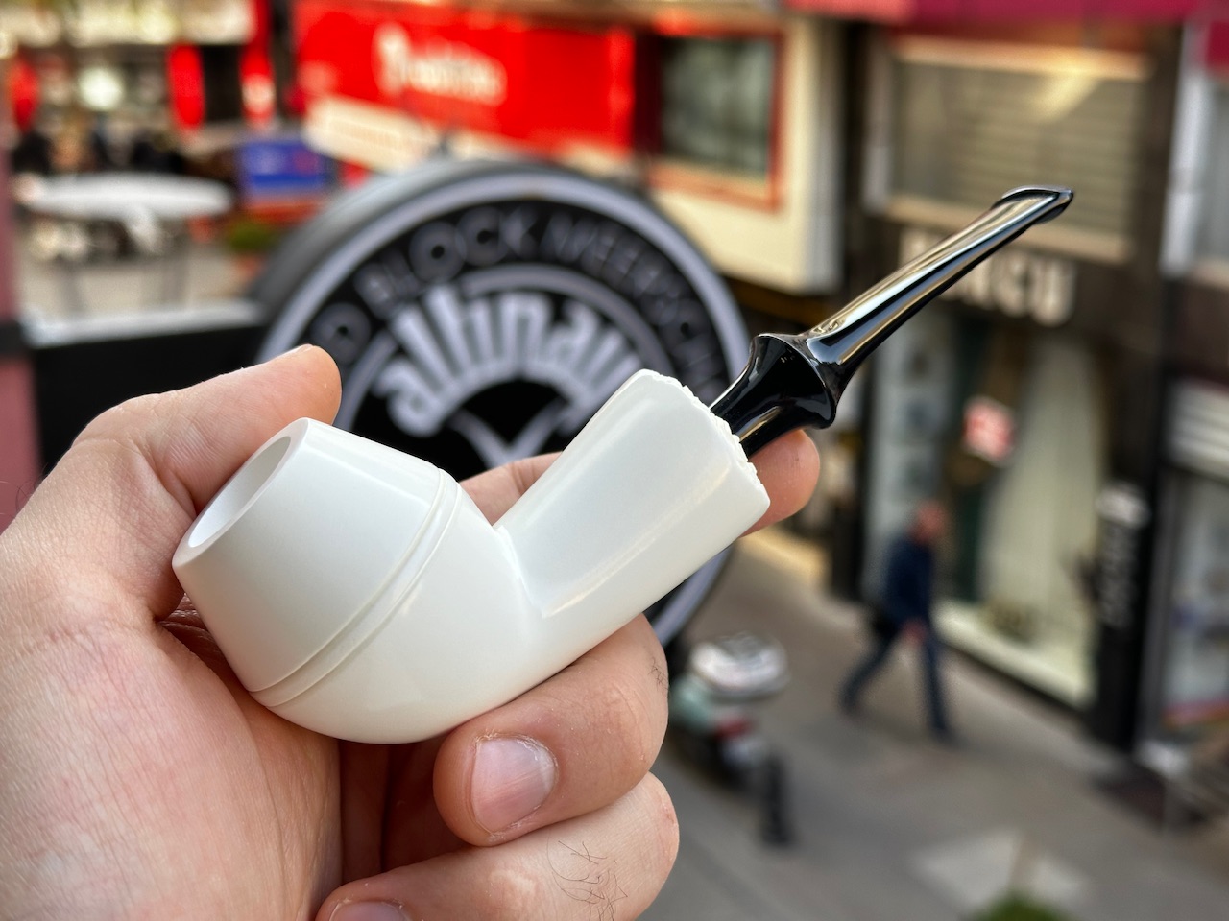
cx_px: 614
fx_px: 1704
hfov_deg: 39.7
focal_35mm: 48
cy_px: 460
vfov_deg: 30.3
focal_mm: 6.86
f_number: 1.78
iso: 64
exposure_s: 1/373
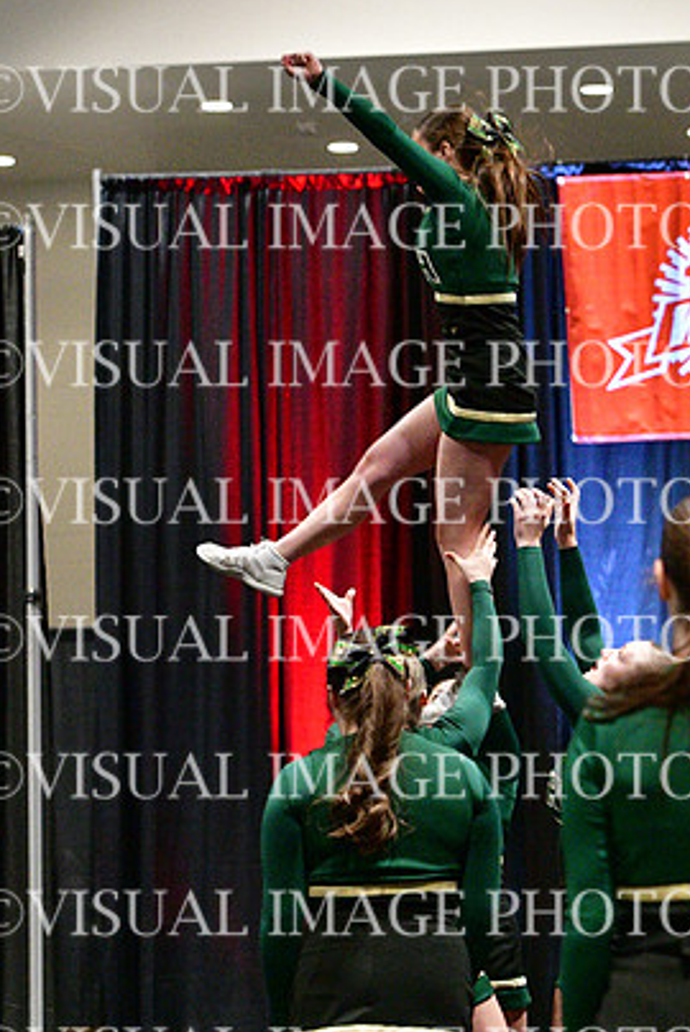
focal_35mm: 211
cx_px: 469
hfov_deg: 6.5
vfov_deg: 9.7
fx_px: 6055
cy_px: 570
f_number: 4
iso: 5000
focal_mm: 98
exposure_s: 1/400
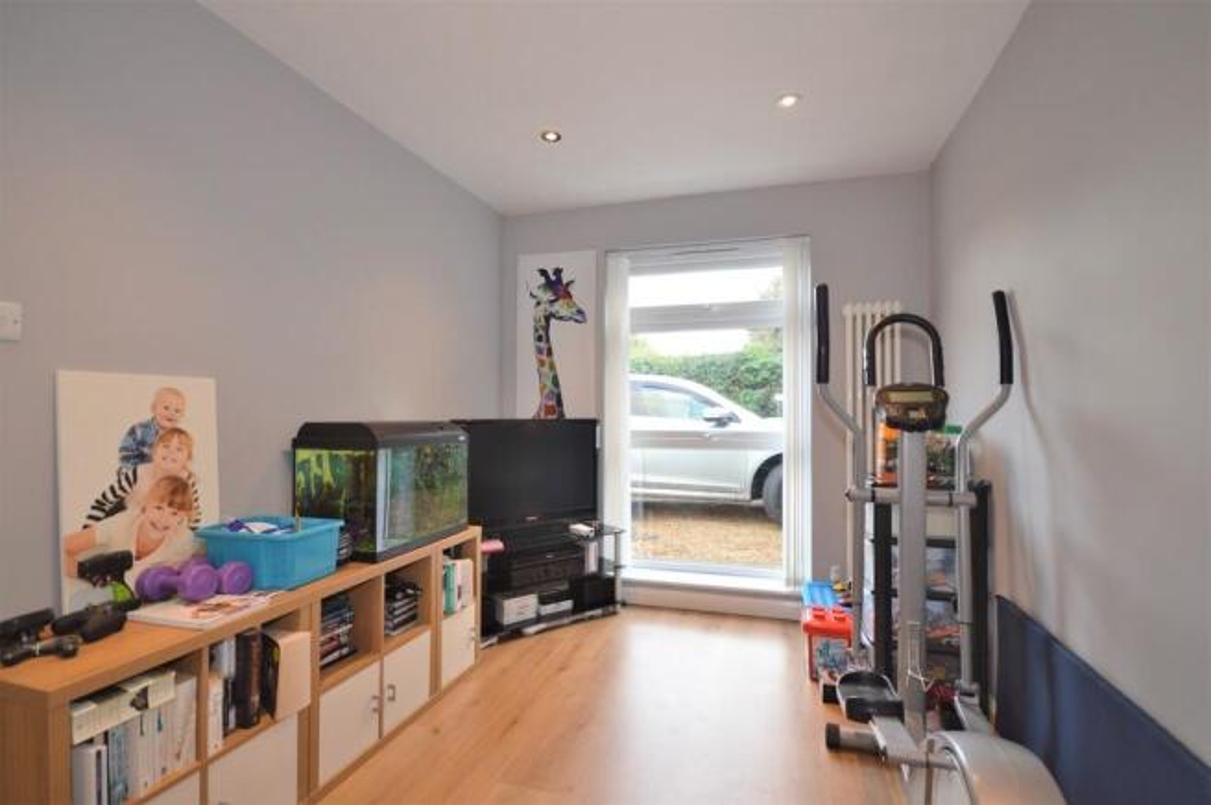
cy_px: 402
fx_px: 504
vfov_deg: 77.2
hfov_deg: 100.4
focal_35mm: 15
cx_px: 606
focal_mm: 10
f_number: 4.5
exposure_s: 1/80
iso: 400
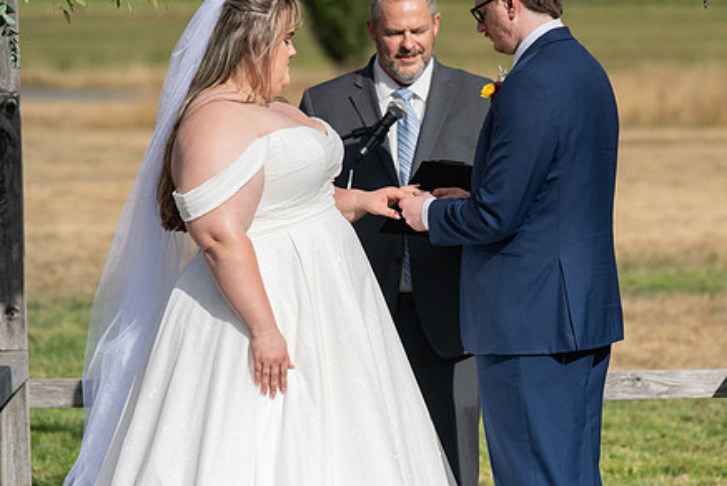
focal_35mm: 199
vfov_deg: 6.9
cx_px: 434
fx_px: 4021
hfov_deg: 10.3
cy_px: 187
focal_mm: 150
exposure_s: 1/8000
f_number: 4.5
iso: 400
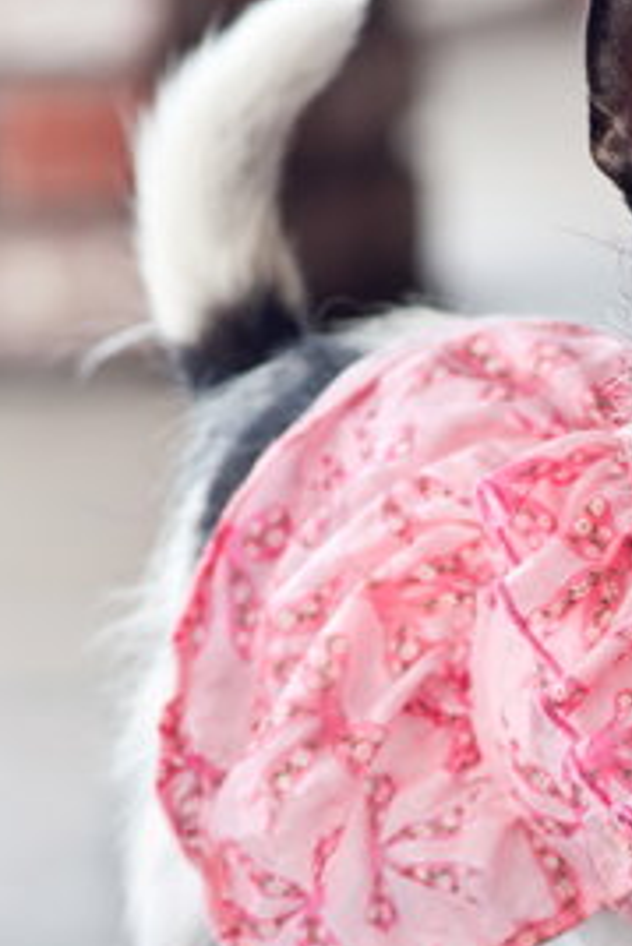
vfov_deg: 6.1
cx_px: 681
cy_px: 630
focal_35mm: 336
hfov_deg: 4.1
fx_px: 8836
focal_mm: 120
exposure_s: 1/800
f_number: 4.5
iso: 1600
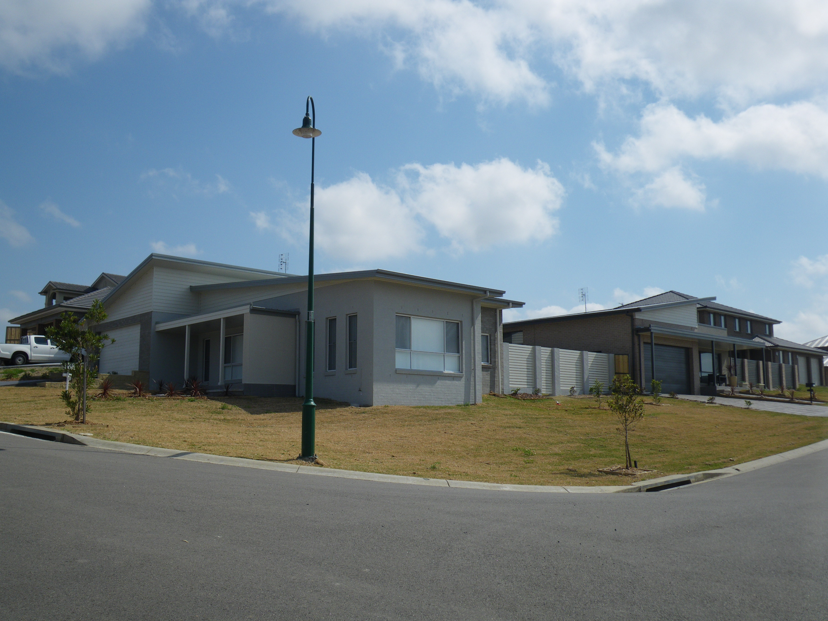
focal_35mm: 34
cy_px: 310
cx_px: 414
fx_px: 813
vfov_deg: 41.8
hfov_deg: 54.0
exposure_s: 1/640
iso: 50
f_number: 4.6
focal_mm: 6.1
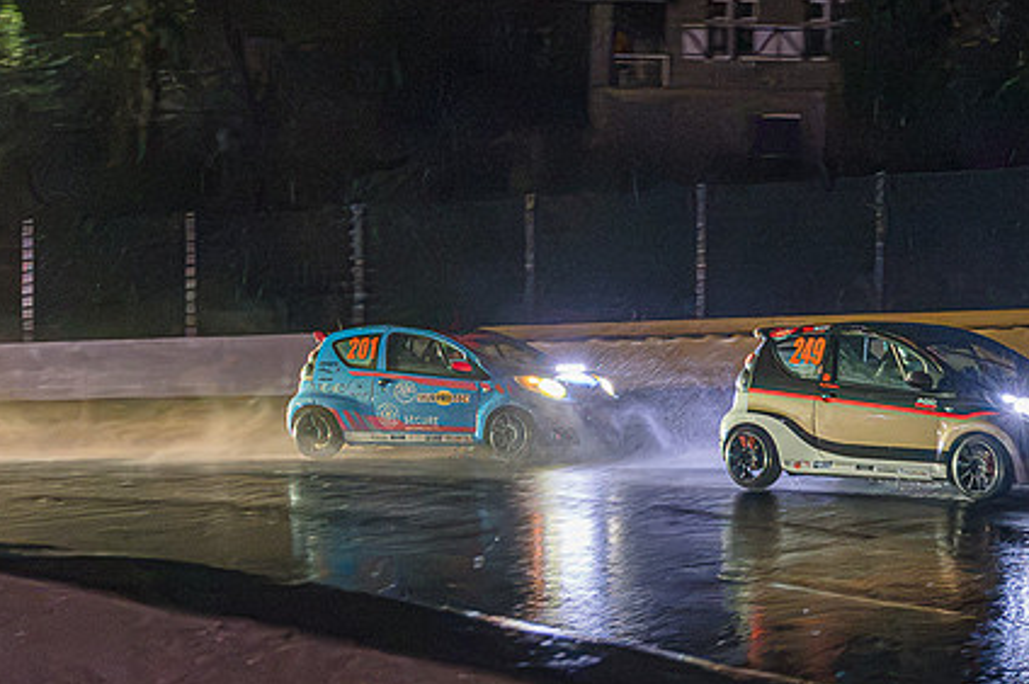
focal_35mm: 62
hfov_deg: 29.6
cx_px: 1095
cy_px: 494
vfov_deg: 21.7
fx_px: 1771
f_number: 5
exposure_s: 1/160
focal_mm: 24
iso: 6400
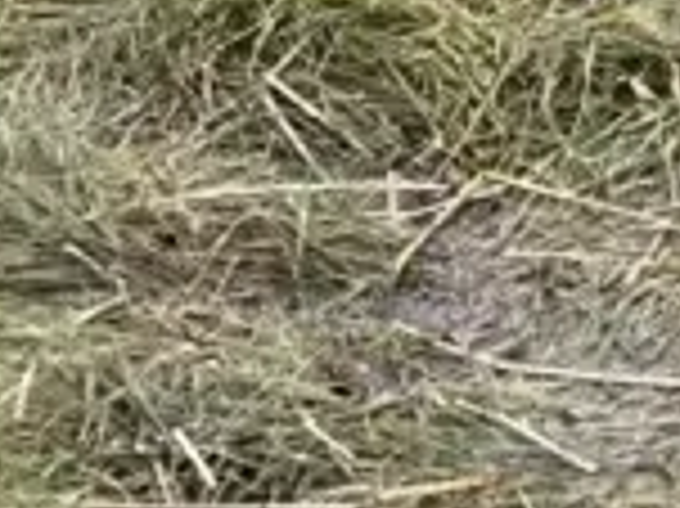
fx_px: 3239
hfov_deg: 10.2
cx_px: 1698
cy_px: -625
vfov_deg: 8.4
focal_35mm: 165
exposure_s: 1/208
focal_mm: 5.7
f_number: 1.5
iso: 40
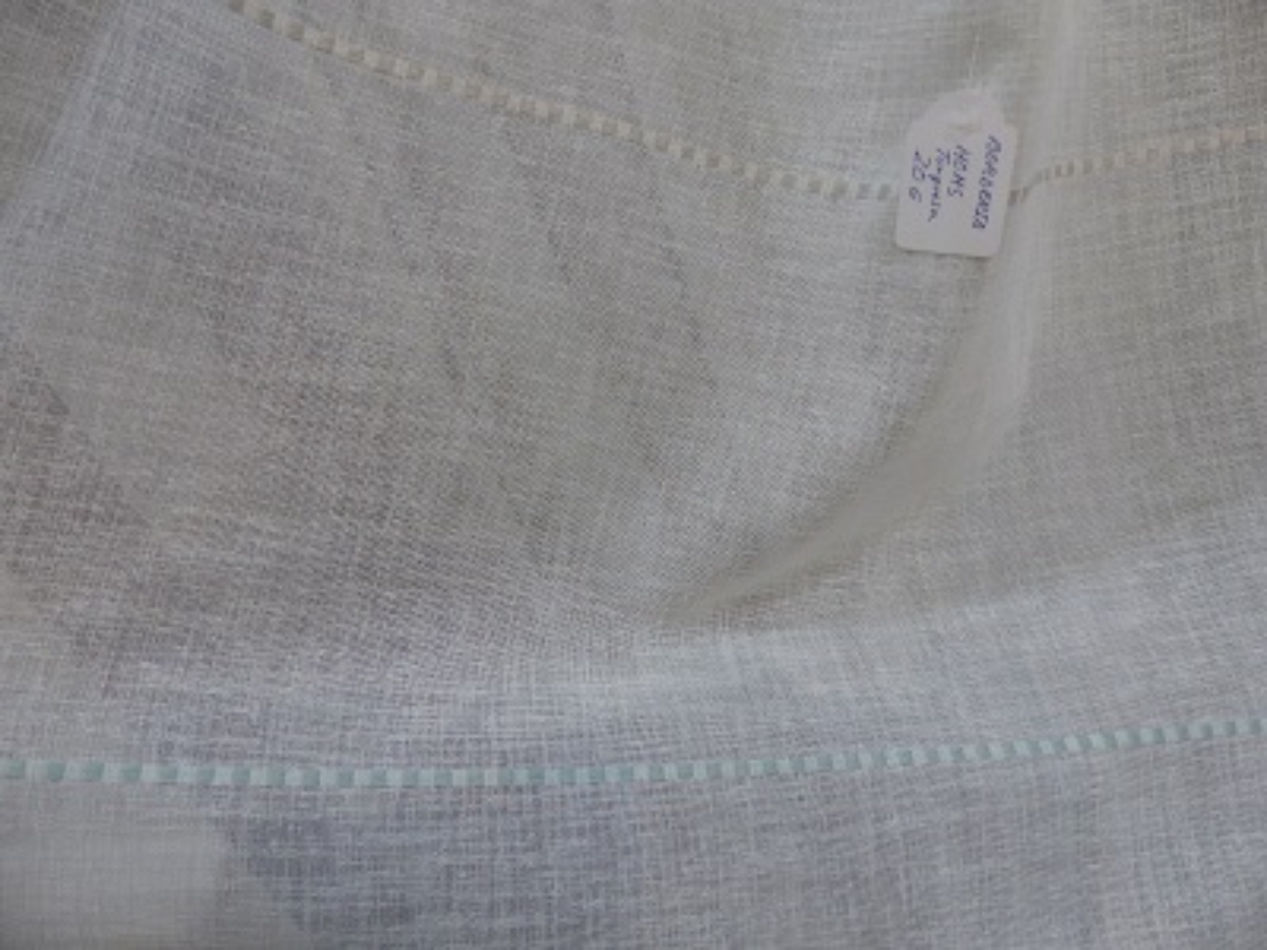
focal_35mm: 25
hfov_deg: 69.4
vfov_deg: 54.9
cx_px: 634
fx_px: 915
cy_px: 475
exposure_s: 1/60
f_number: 2.8
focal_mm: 4.5
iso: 200
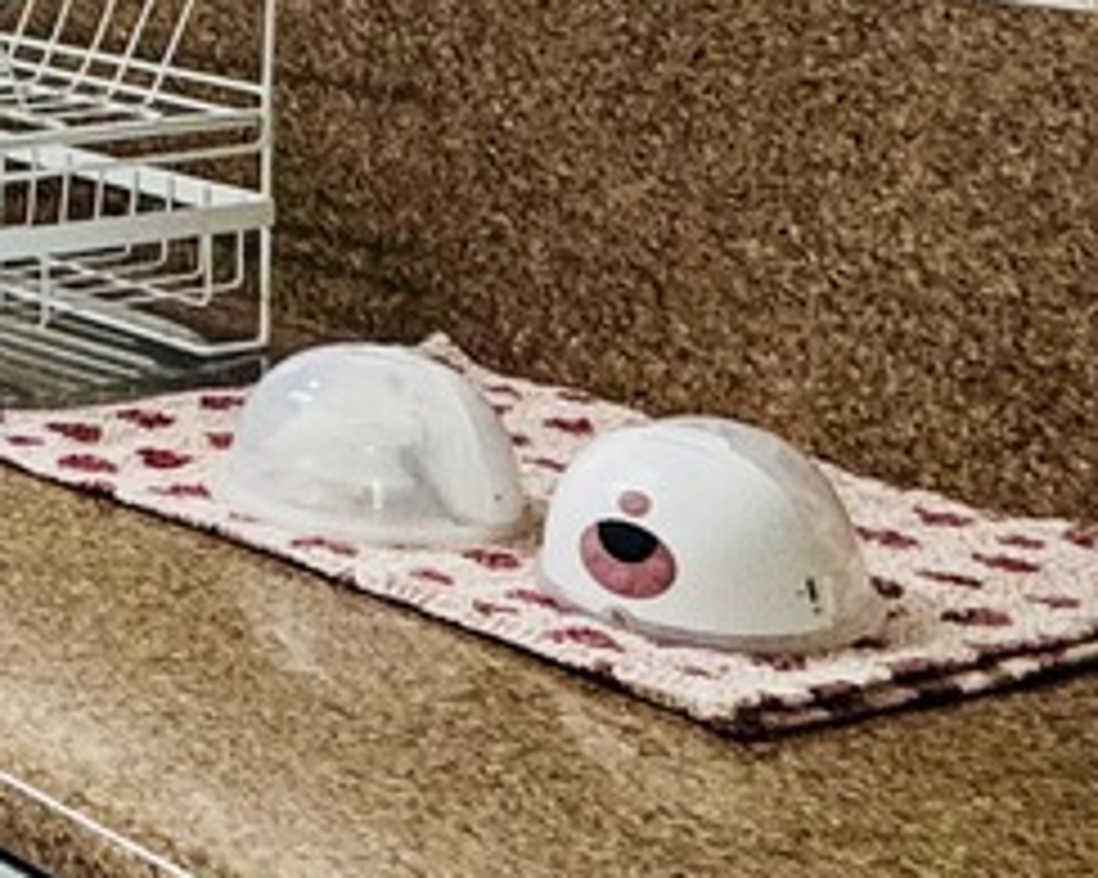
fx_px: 2729
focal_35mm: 84
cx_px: -1174
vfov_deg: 16.9
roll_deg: +0.6
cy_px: -344
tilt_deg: -0.5
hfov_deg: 16.5
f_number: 2.2
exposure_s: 1/100
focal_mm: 2.22
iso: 80
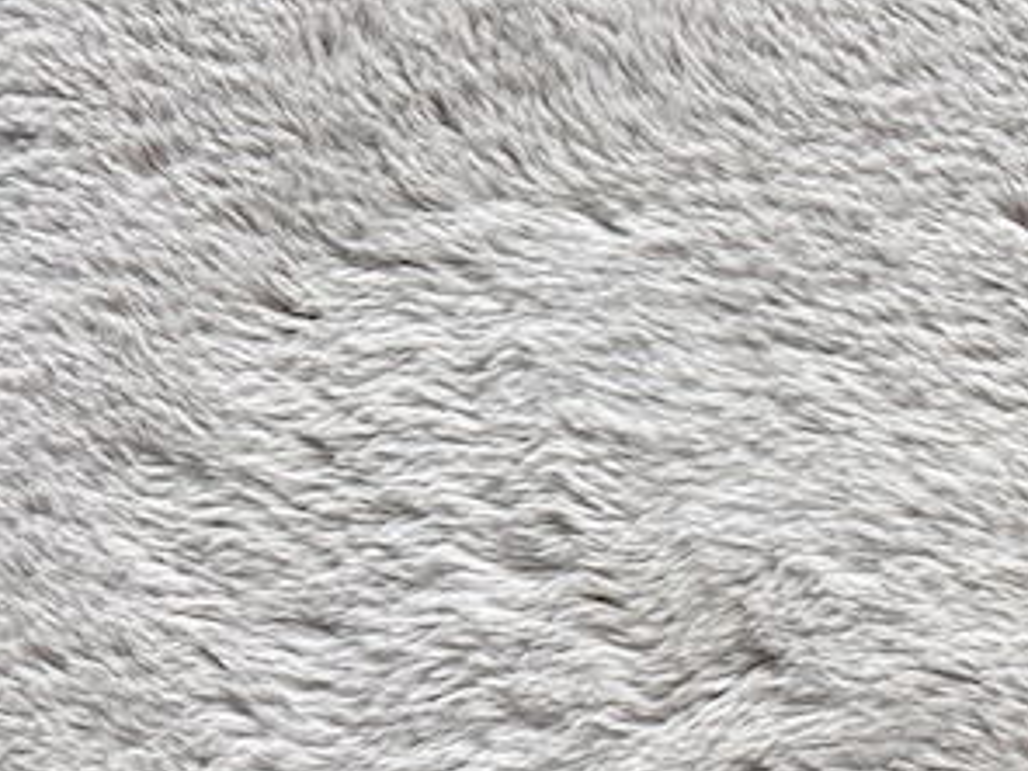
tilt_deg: -75.7
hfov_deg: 21.2
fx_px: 2346
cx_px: 1504
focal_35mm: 79
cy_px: 957
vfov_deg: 17.7
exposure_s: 1/121
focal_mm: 5.96
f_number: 1.6
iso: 125
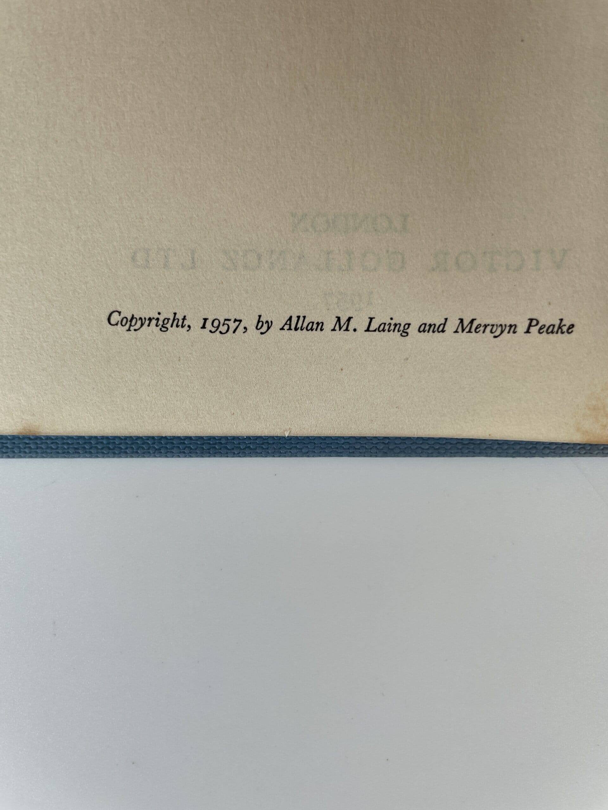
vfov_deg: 67.3
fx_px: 609
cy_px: 405
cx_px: 304
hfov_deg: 53.1
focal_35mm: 26
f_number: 1.6
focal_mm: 4.2
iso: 32
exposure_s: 1/144
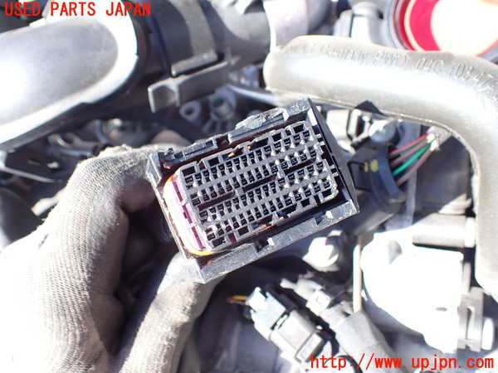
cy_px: 186
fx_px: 432
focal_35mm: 30
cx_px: 249
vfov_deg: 46.8
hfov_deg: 60.0
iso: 100
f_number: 2.3
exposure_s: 1/200
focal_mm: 5.4
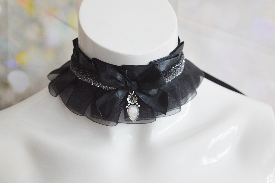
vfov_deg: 18.9
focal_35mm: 72
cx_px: 138
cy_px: 92
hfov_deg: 28.1
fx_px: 549
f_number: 5.3
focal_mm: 48
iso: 1800
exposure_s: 1/80
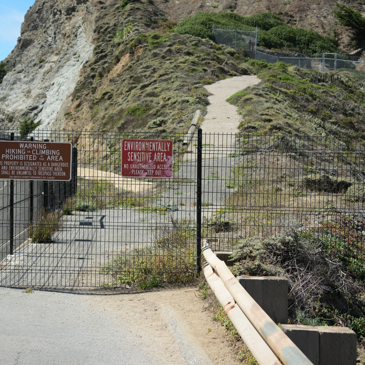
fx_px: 763
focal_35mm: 64
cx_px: 141
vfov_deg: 26.9
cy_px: 182
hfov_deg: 26.8
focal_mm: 50
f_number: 4.5
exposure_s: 1/2500
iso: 500
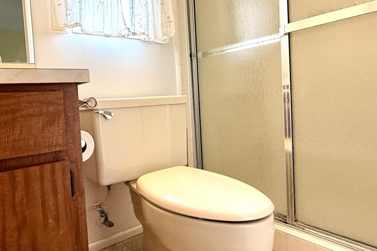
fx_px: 262
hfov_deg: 70.0
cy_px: 111
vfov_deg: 51.2
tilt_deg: -1.5
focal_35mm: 25
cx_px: 135
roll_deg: +3.0
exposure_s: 1/120
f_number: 2.2
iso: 160
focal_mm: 2.22
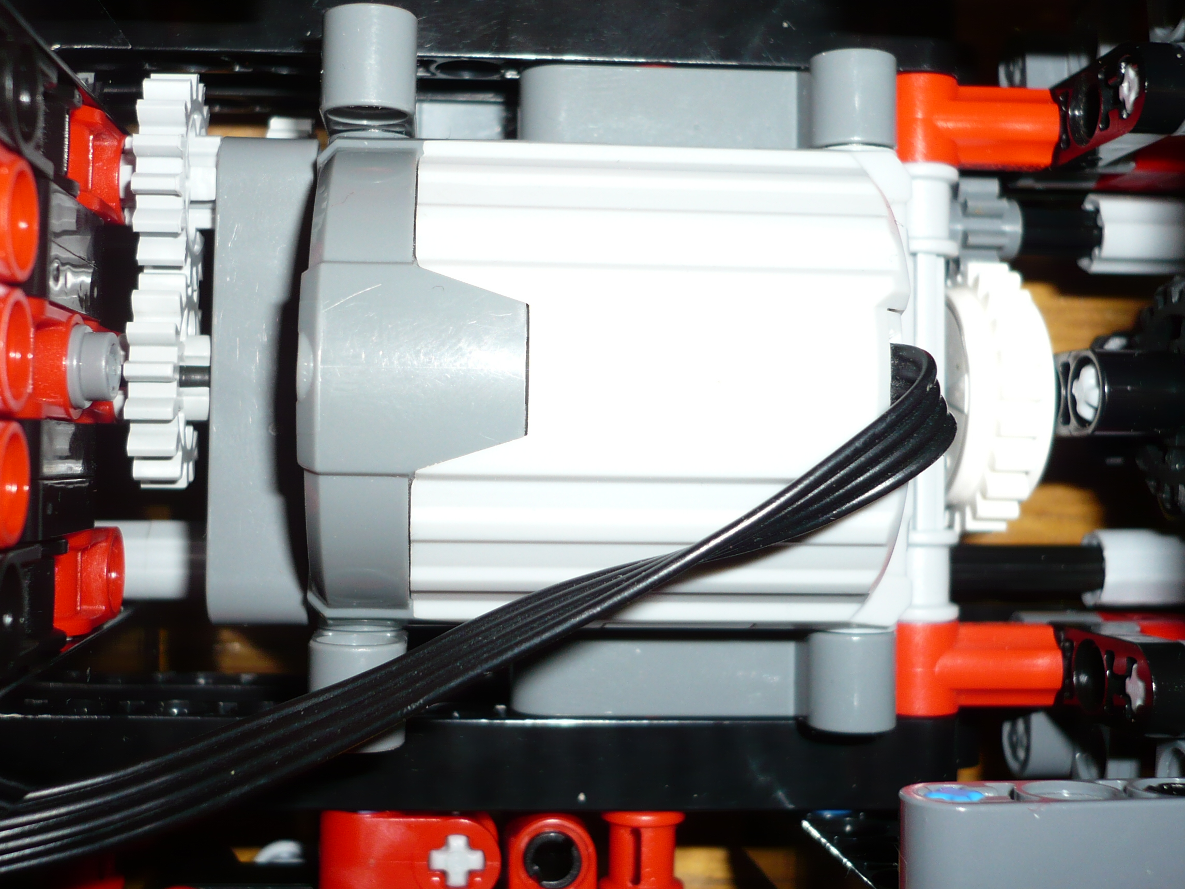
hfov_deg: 43.8
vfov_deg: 33.5
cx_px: 538
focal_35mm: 43
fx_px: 1472
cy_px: 373
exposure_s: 1/30
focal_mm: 5.8
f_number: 2.8
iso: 100
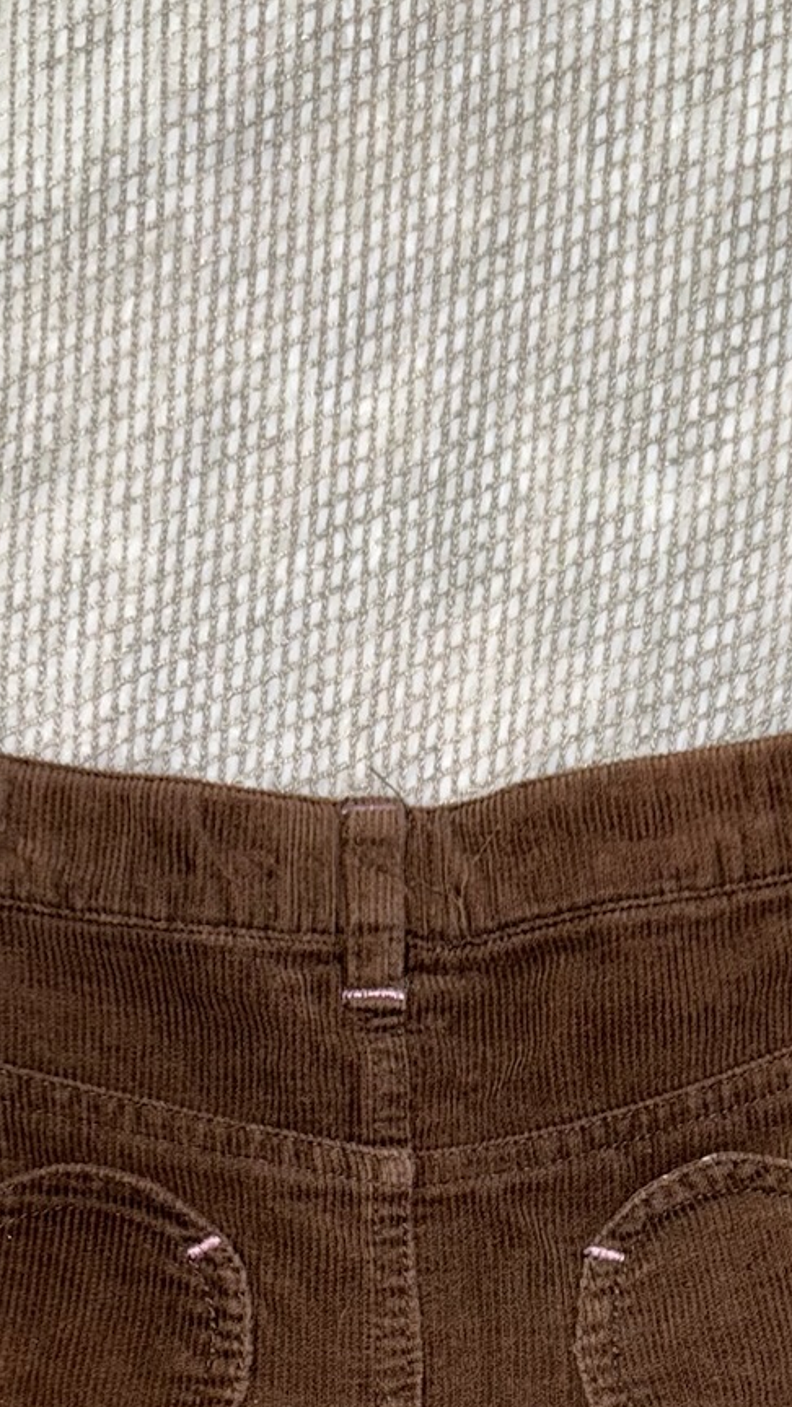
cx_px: 495
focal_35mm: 62
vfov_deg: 31.2
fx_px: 2315
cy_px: 1430
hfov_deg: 19.4
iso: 100
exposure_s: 1/57
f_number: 1.78
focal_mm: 6.76
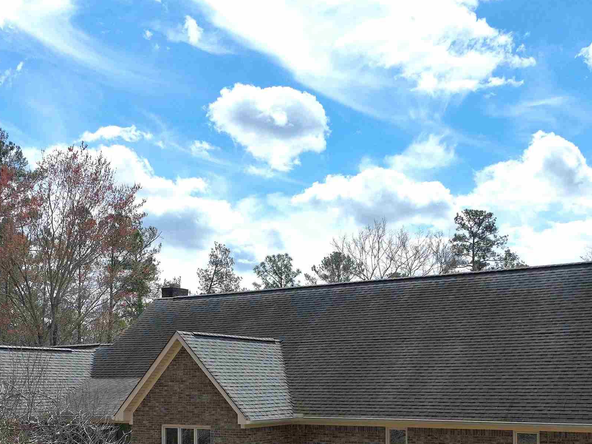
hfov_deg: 41.2
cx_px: 273
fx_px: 786
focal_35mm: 46
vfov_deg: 30.4
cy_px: 382
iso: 260
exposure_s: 1/5000
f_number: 2.8
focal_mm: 12.29
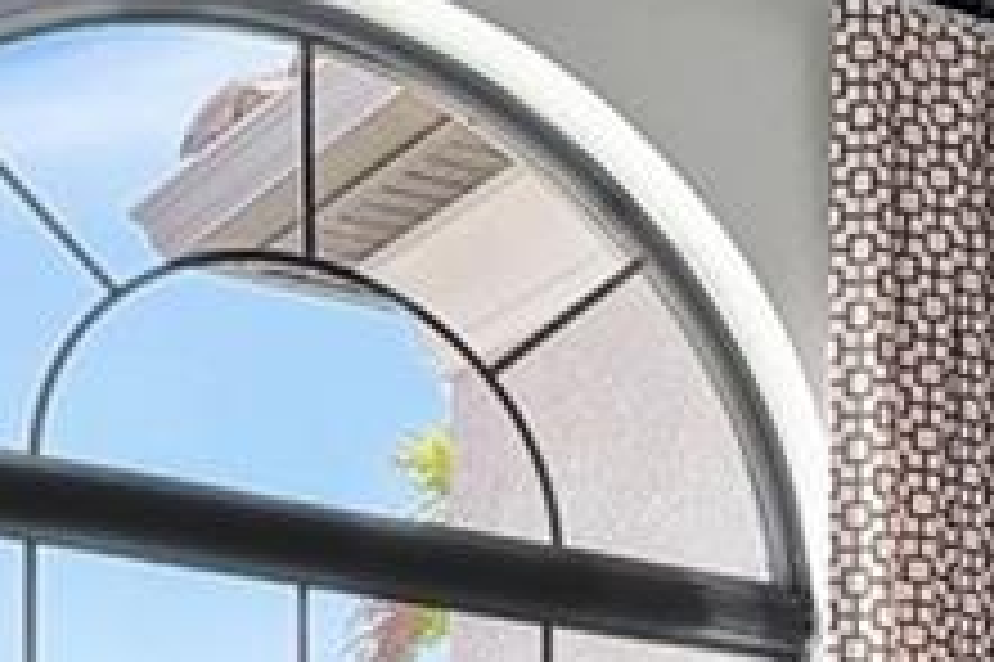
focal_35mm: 116
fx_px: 3200
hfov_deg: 15.6
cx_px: 1691
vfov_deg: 10.8
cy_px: 1306
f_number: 8
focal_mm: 16
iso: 500
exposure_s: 1/1.67
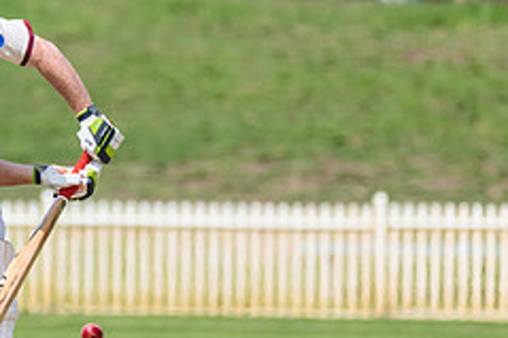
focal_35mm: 1170
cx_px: -18
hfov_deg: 1.8
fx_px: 16498
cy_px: 205
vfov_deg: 1.2
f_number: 7.1
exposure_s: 1/2500
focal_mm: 460
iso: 500
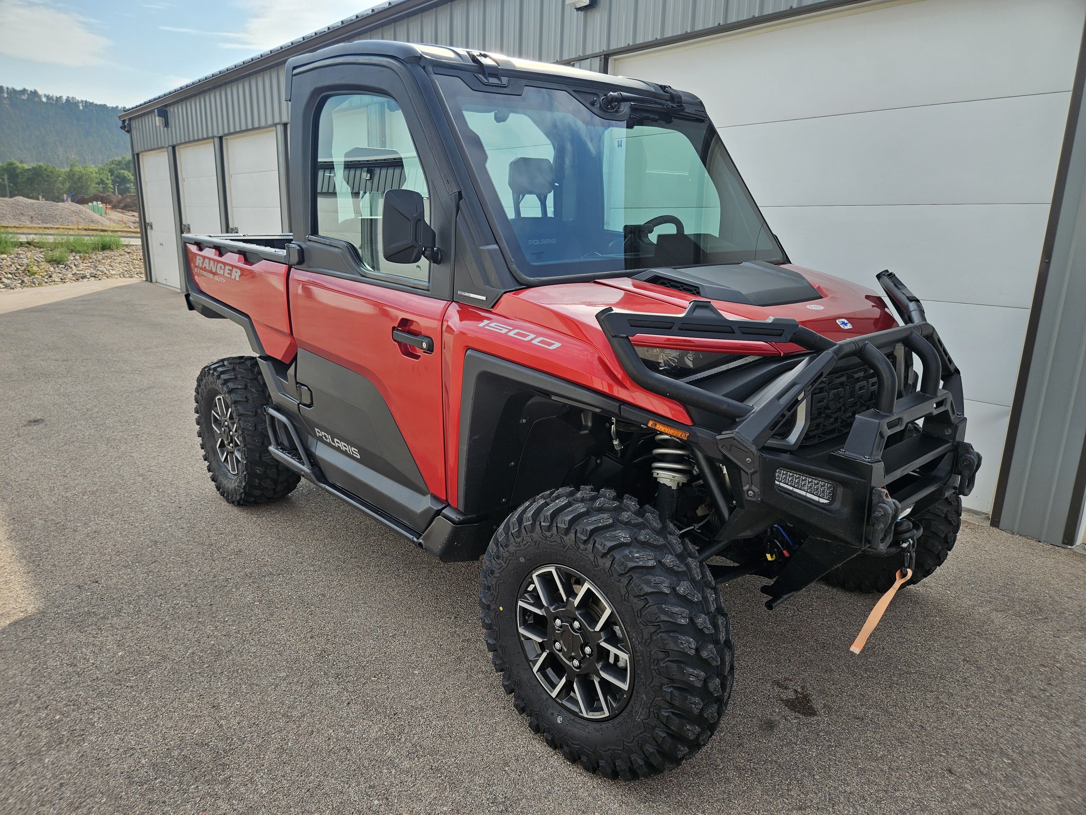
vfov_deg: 58.9
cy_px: 408
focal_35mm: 23
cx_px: 543
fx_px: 722
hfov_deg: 73.9
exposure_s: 1/1170
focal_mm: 5.4
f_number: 1.8
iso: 25
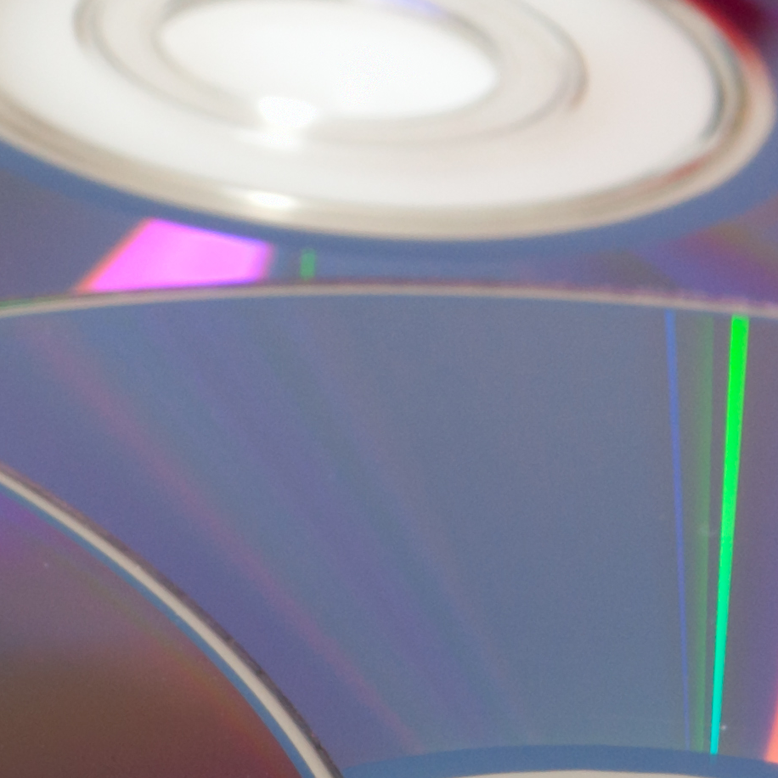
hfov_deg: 5.2
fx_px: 8340
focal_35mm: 328
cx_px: -905
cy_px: 606
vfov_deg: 5.3
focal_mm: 55
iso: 200
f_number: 18
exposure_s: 1/80
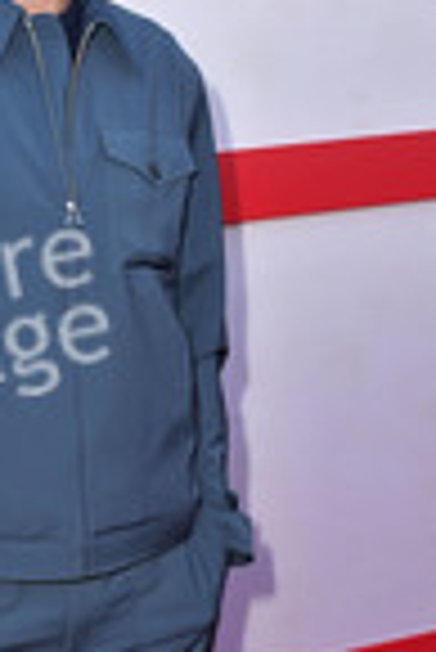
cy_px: 562
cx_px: 11
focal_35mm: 88
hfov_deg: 15.3
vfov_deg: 22.6
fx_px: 1595
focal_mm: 32
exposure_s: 1/250
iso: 250
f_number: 6.3
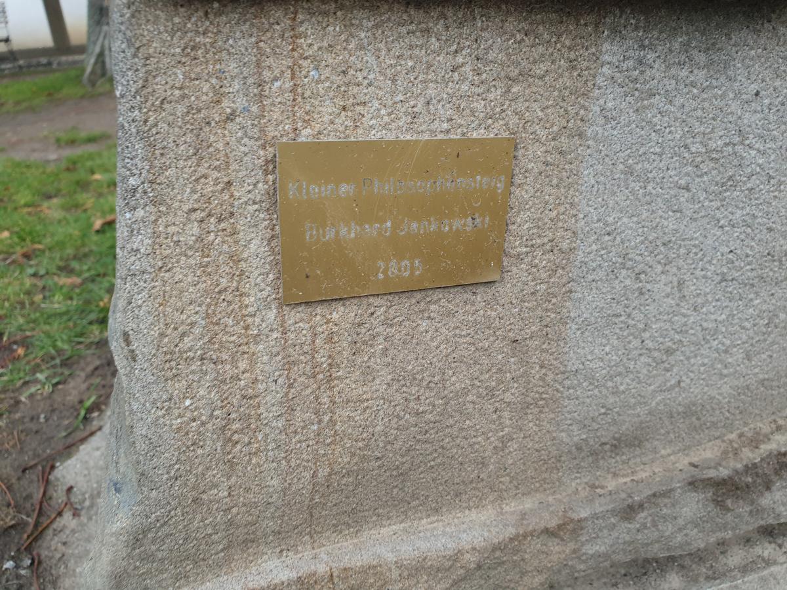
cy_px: 295
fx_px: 591
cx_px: 394
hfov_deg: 67.3
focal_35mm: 26
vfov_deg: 53.1
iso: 64
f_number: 2.4
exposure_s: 1/50
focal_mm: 4.3
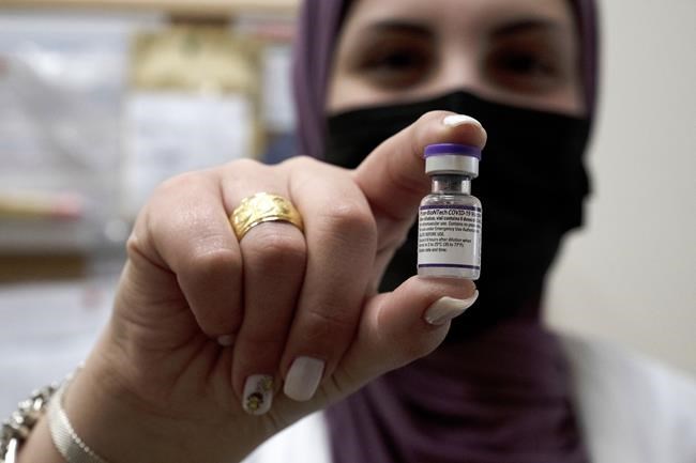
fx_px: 1353
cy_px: 232
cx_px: 348
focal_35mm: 70
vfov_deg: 19.4
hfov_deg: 28.9
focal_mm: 70
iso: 3200
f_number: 8
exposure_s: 1/320
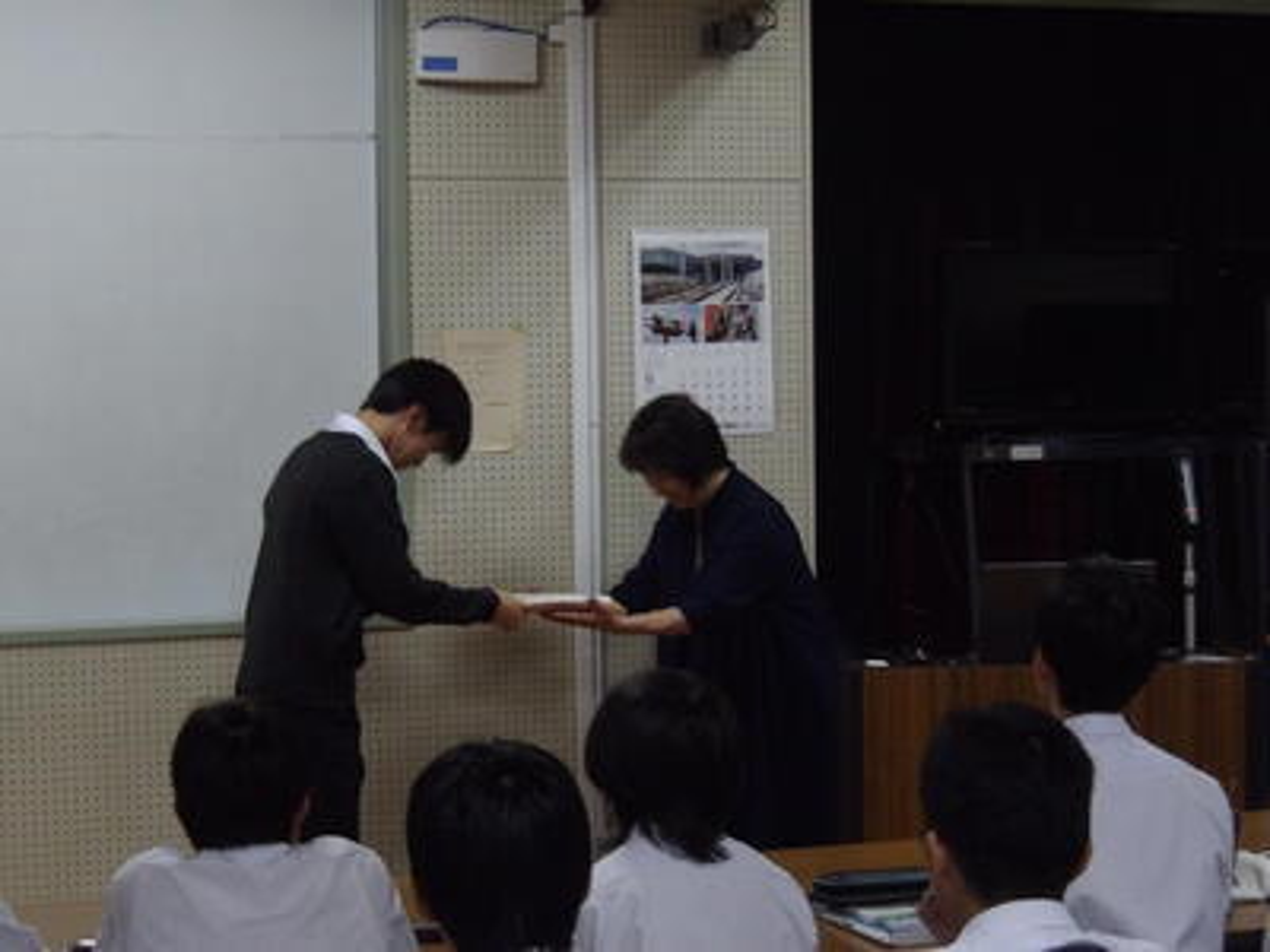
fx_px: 3192
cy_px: 476
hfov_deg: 22.5
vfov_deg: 17.0
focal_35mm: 87
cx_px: 635
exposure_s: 1/60
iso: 800
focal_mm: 15.6
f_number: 5.6
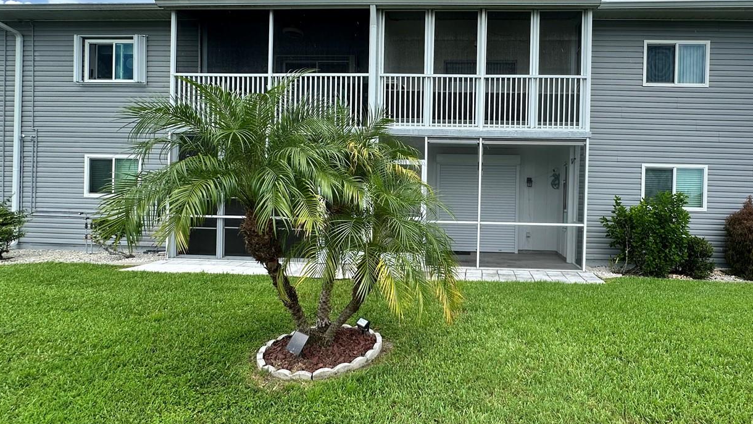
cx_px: 458
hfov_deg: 85.4
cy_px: 200
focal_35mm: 20
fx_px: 399
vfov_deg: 55.8
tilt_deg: +0.4
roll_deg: -1.2
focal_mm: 2.22
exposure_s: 1/801
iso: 40
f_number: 2.2
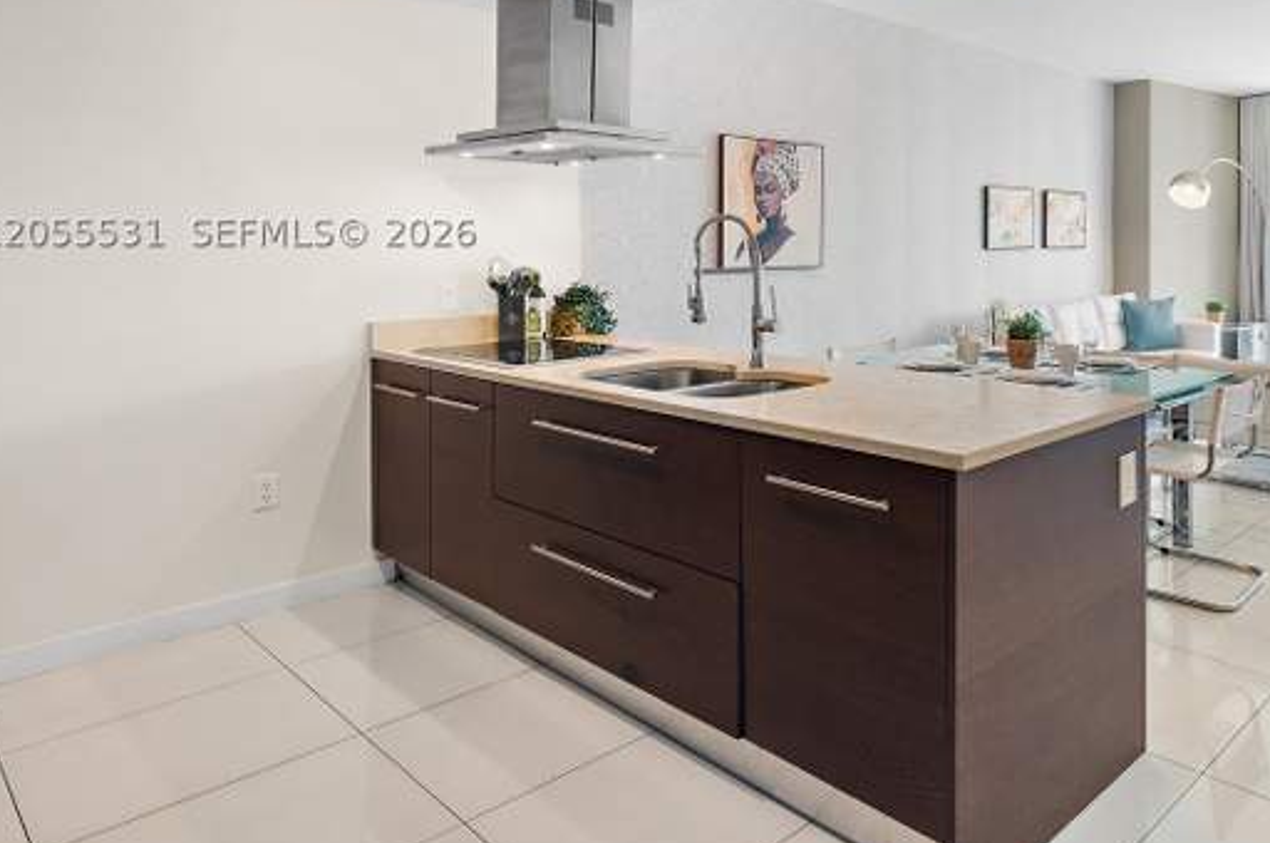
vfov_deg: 49.5
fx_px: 881
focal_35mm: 25
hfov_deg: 67.5
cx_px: 935
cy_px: 231
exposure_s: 1/5
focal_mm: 16
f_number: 8
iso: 400
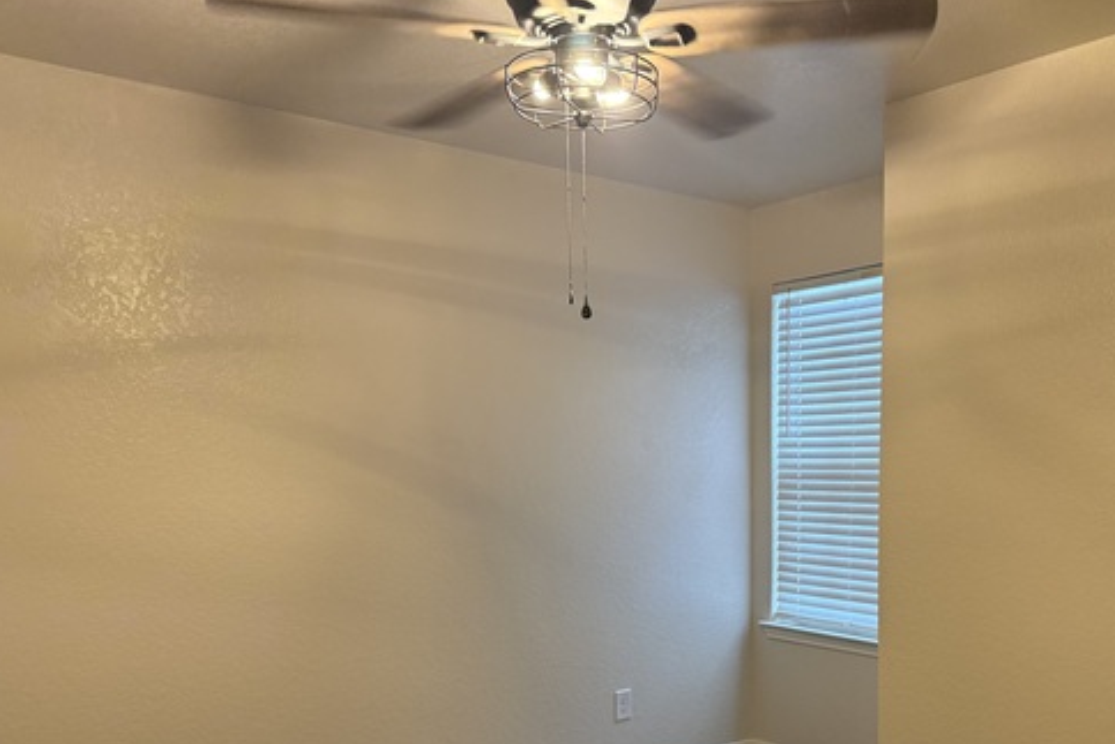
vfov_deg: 39.1
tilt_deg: -3.9
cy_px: 544
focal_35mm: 33
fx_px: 1022
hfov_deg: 56.6
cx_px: 689
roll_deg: +0.3
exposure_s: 1/60
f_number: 1.78
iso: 250
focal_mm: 6.76
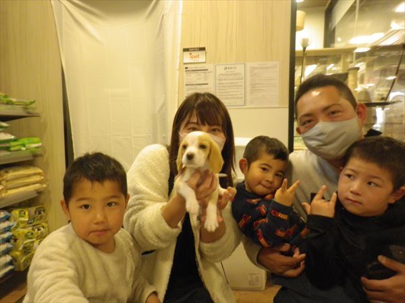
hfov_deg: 63.4
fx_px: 328
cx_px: 202
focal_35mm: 28
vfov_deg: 49.7
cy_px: 152
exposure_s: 1/50
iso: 400
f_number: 3.2
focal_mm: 5
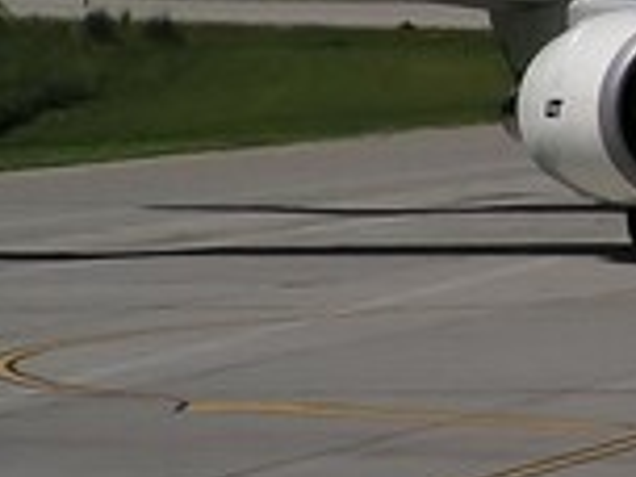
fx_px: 10546
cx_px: 971
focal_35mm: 574
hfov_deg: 3.4
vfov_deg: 2.6
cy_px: -161
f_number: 4.8
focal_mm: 29.3
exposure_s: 1/1600
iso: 64
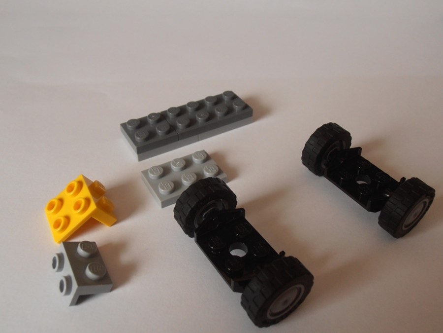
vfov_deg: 38.7
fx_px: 474
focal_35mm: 37
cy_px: 166
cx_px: 222
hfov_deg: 50.1
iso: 125
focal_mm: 6.61
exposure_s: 1/25
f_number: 3.9
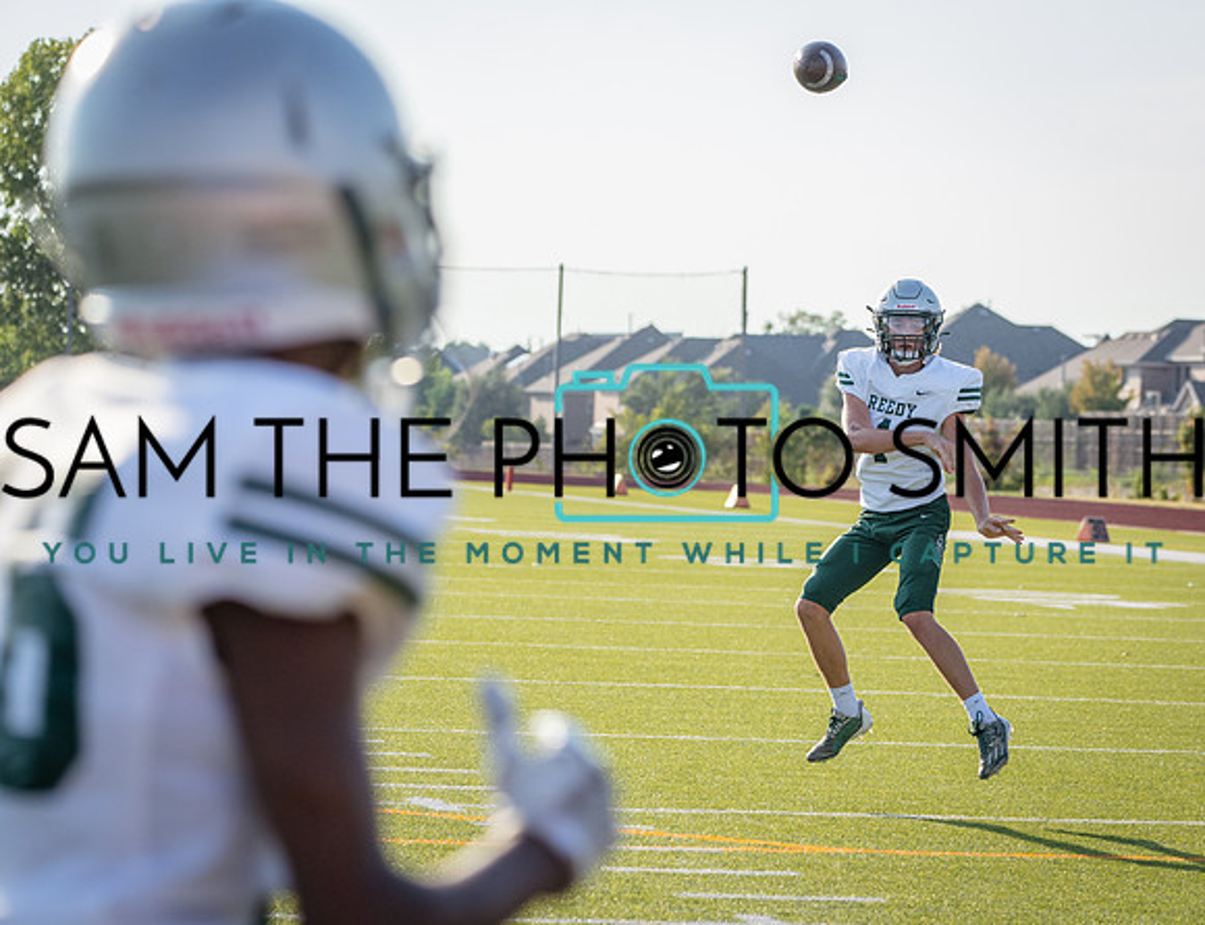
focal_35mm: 167
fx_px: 5868
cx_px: 782
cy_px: 522
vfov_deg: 9.0
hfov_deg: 11.7
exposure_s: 1/1250
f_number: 5.6
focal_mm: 135
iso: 400
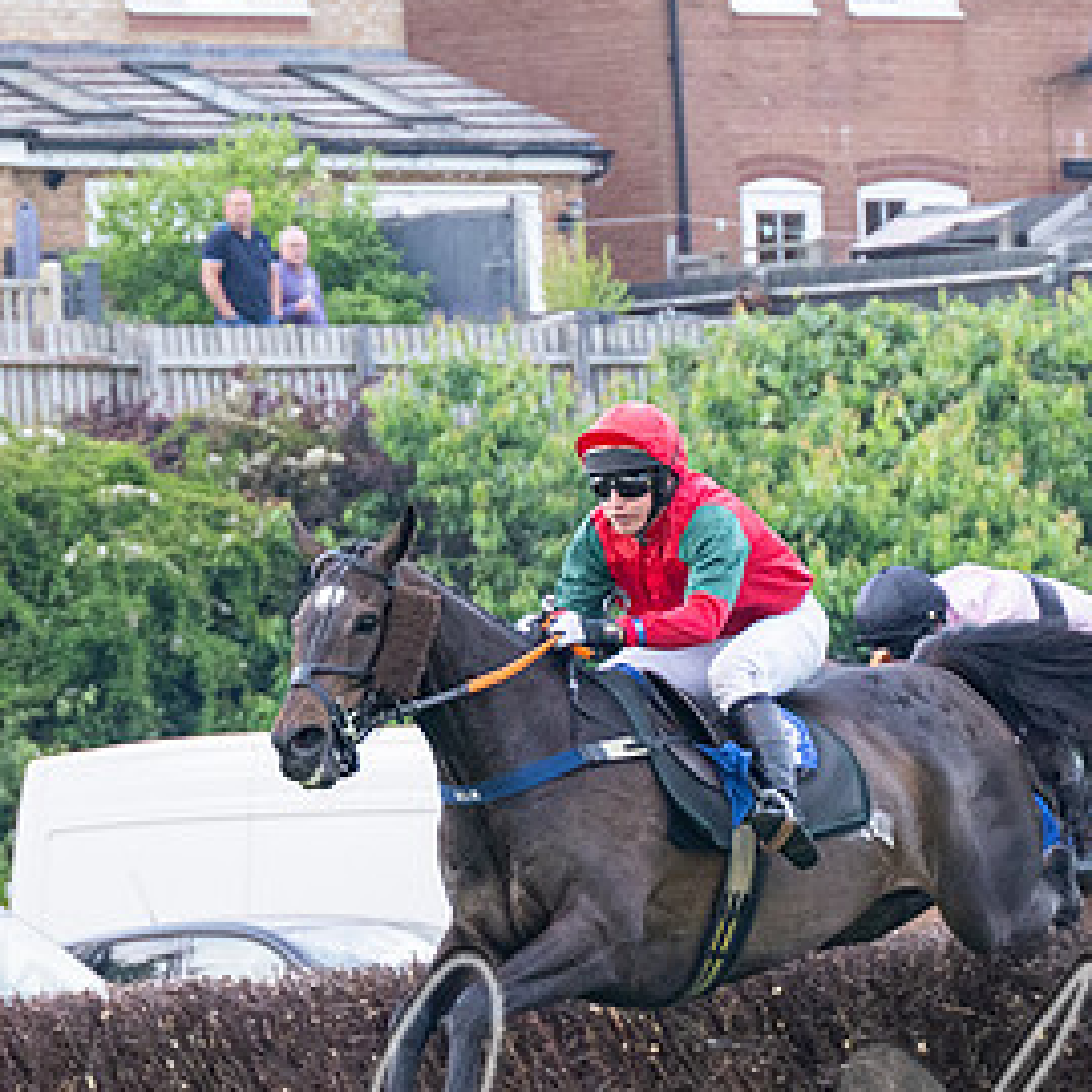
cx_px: 788
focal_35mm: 398
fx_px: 14205
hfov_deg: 4.4
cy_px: 775
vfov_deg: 4.4
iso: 800
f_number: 4
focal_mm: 98
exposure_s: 1/800
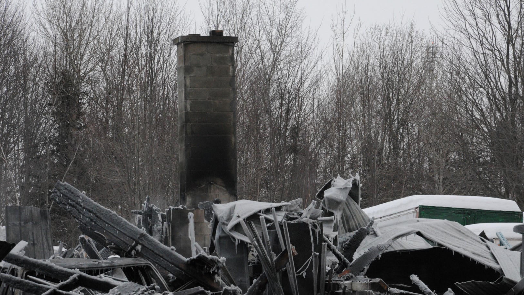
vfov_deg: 7.3
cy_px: 162
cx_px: 262
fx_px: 2300
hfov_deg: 13.0
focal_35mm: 166
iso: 1600
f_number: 13
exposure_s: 1/640
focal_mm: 105
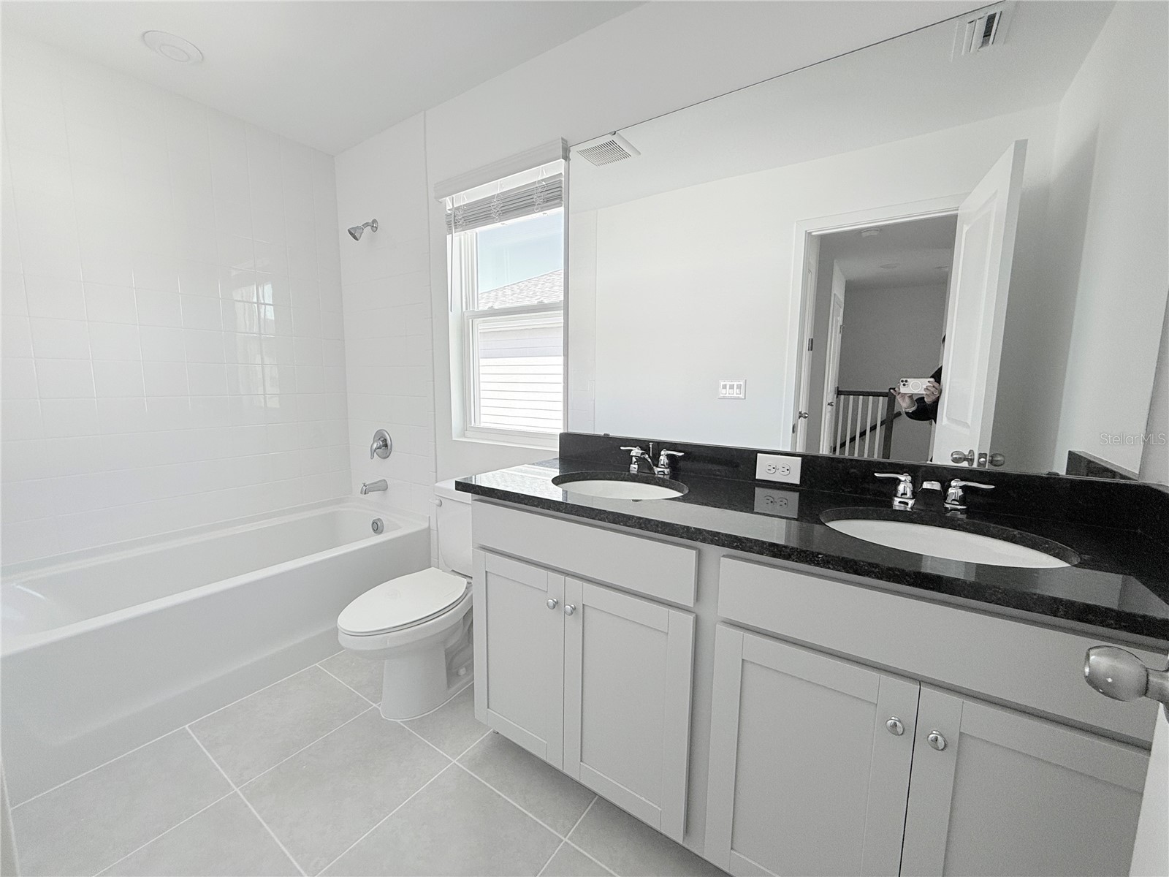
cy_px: 438
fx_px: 473
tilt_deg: -7.3
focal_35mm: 14
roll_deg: -0.6
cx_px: 584
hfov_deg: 102.1
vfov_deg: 85.7
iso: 64
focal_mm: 2.22
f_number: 2.2
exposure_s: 1/99
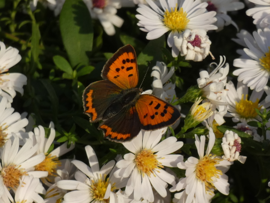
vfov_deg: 8.6
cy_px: 102
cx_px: 135
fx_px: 1350
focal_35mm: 173
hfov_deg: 11.4
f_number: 5.5
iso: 80
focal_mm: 30.9
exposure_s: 1/160
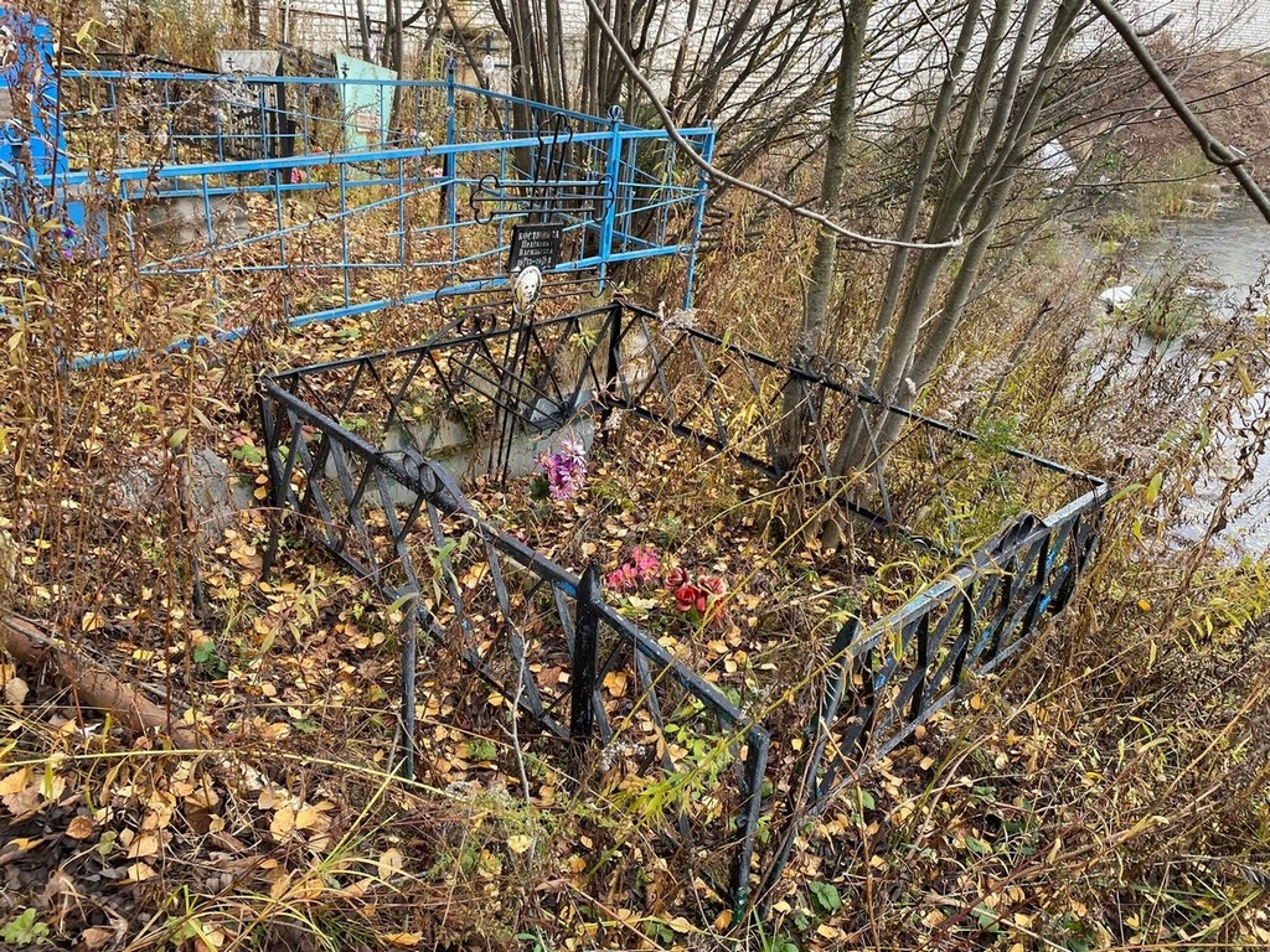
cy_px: 476
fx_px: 954
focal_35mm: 26
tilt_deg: -26.5
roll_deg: -2.0
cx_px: 635
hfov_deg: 67.3
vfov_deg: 53.1
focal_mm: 4.25
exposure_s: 1/122
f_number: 1.8
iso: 40
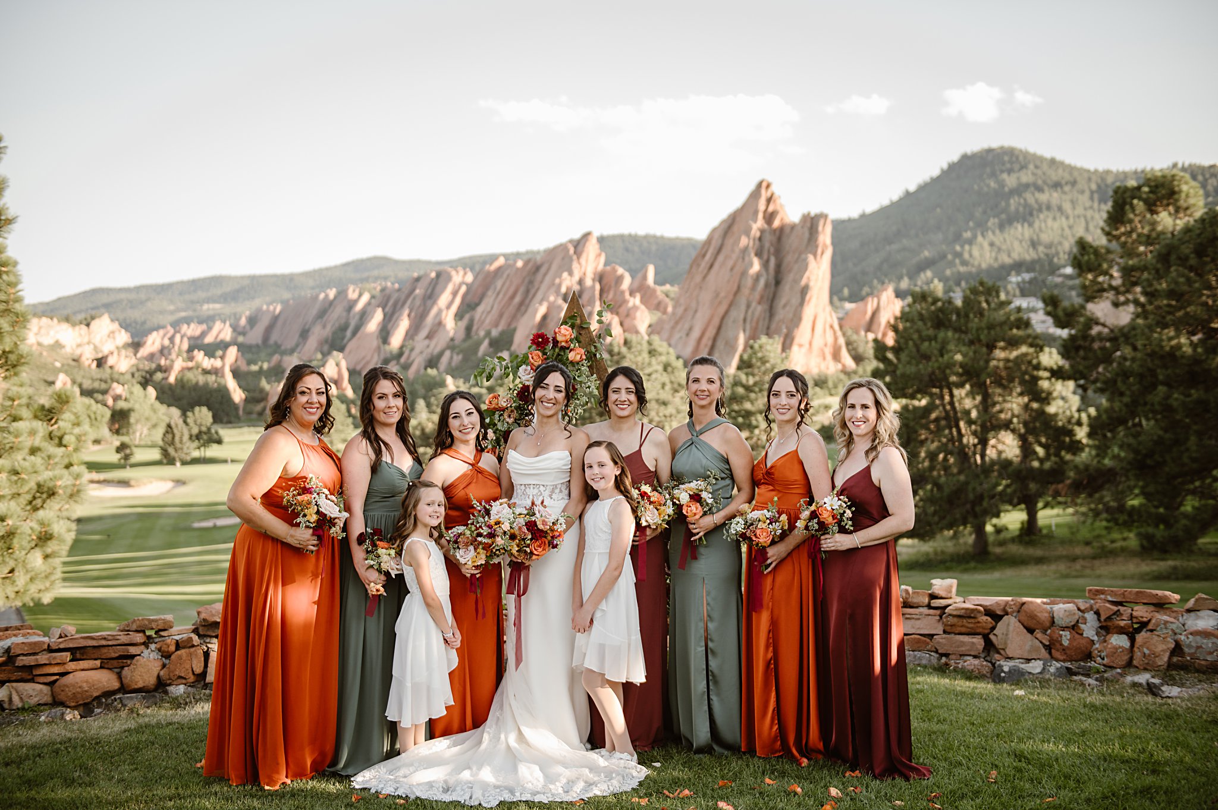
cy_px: 405
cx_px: 609
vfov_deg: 28.0
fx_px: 1623
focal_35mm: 48
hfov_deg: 41.1
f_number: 2.8
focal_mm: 48
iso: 200
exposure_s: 1/400
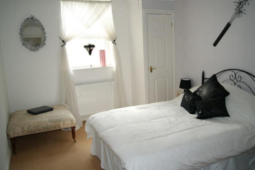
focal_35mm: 30
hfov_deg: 61.9
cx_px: 138
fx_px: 212
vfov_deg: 43.6
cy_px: 86
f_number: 4.5
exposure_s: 1/80
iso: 250
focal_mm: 18
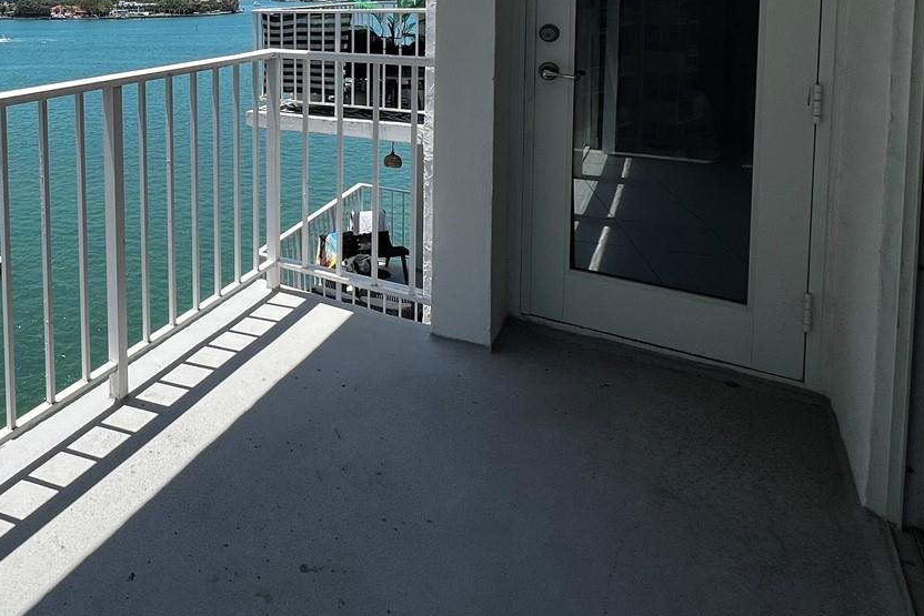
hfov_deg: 61.7
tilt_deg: -3.4
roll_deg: +1.1
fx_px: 667
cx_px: 145
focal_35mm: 26
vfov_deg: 44.0
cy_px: 32
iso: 32
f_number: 1.8
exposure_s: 1/1623
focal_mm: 1.57
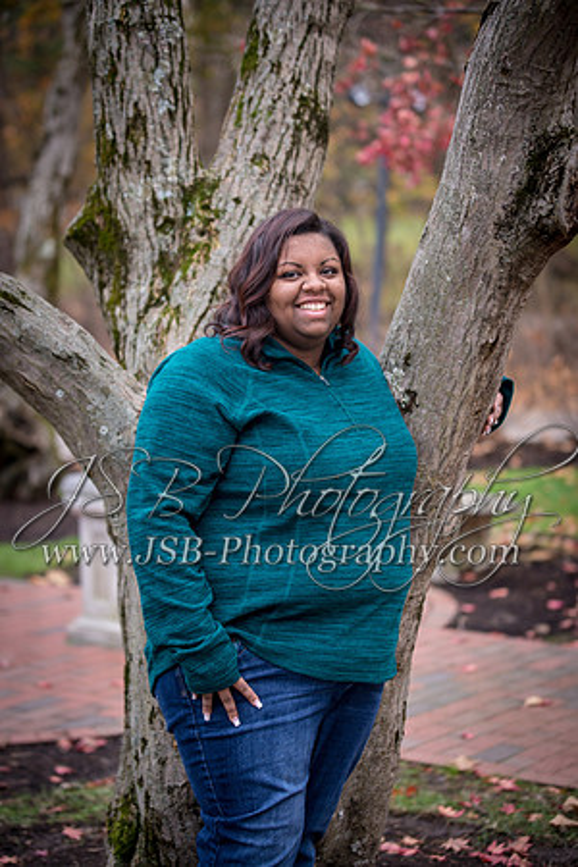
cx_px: 289
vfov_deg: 23.9
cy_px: 434
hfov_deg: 16.1
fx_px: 2047
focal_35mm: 85
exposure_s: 1/40
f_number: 2.8
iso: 800
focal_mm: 85
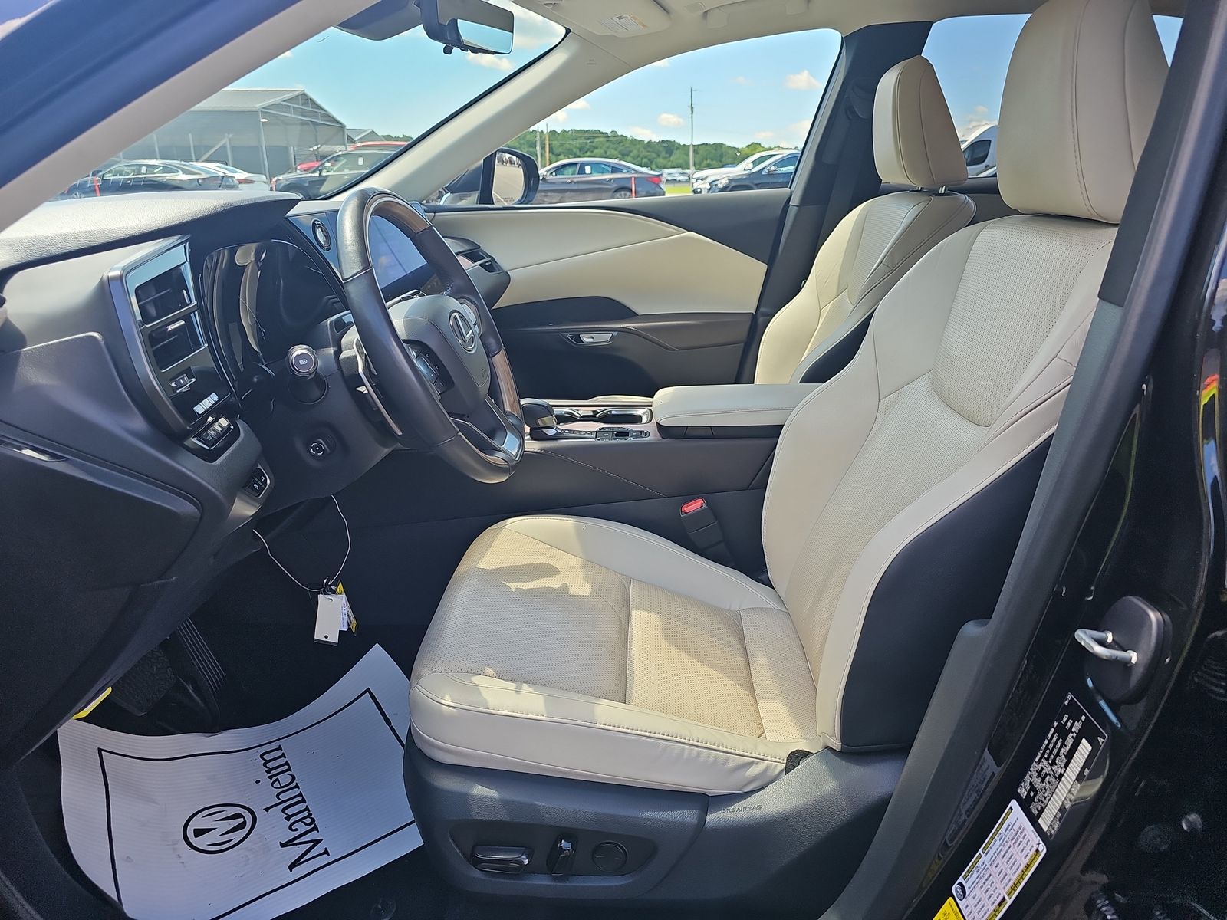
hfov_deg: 73.9
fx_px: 815
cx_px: 614
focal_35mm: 23
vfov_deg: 58.9
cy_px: 460
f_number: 1.7
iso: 59
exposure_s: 1/119
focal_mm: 6.3
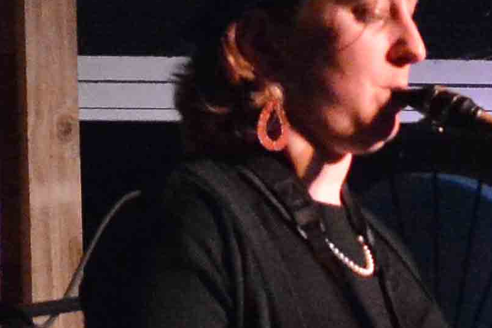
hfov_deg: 5.4
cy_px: 695
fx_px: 5220
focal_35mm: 382
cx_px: 151
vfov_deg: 3.6
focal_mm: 34
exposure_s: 1/160
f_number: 4
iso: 6400
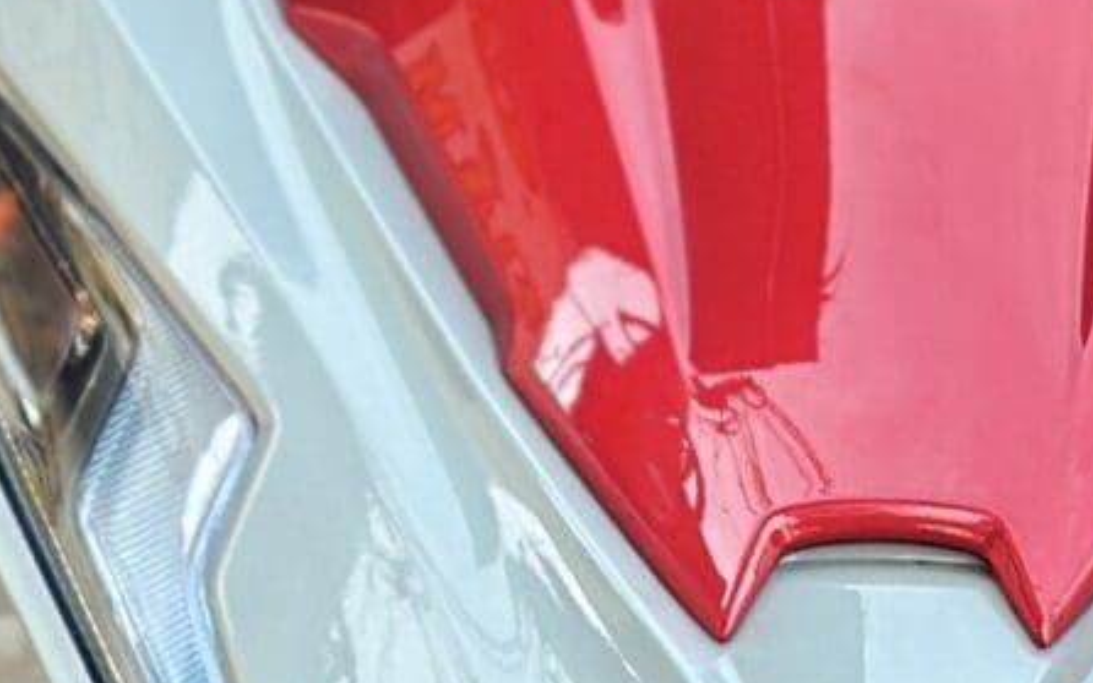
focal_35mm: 292
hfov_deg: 7.2
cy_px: 1222
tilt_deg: -18.1
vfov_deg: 4.5
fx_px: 8700
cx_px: 855
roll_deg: -0.3
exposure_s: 1/172
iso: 80
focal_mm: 6.86
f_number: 1.78
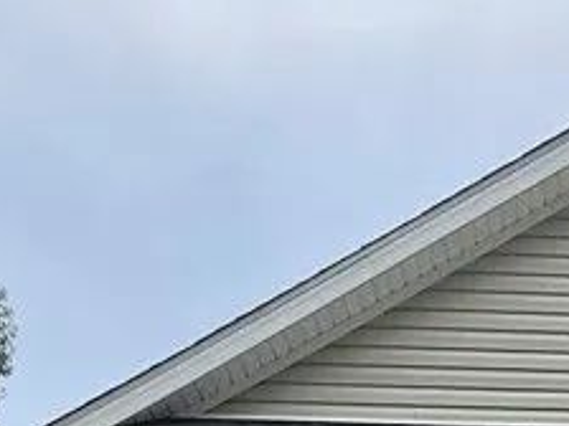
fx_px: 1726
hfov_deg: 17.6
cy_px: 844
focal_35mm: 105
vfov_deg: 12.5
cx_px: 719
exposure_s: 1/5595
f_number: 1.8
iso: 80
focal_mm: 5.4
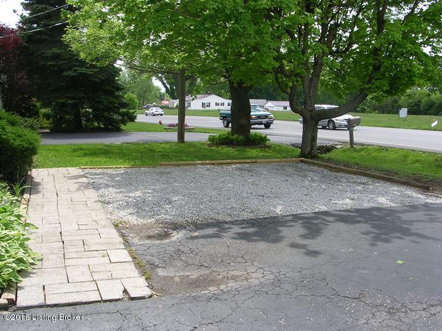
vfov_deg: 37.7
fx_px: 485
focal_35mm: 38
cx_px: 221
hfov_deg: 49.0
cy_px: 166
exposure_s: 1/146
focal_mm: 5.8
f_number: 5.6
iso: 50
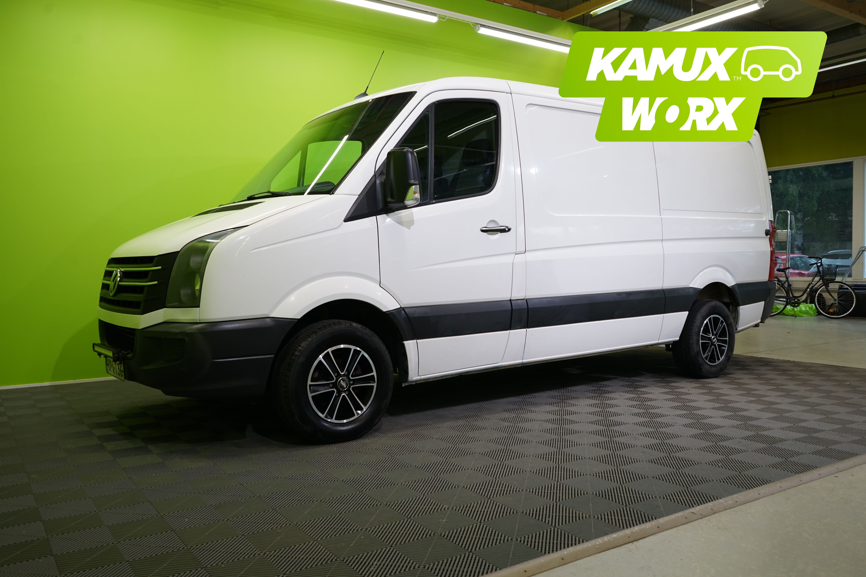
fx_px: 698
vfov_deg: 45.0
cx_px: 433
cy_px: 288
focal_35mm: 29
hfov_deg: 63.7
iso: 500
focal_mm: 29
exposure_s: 1/40
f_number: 6.3
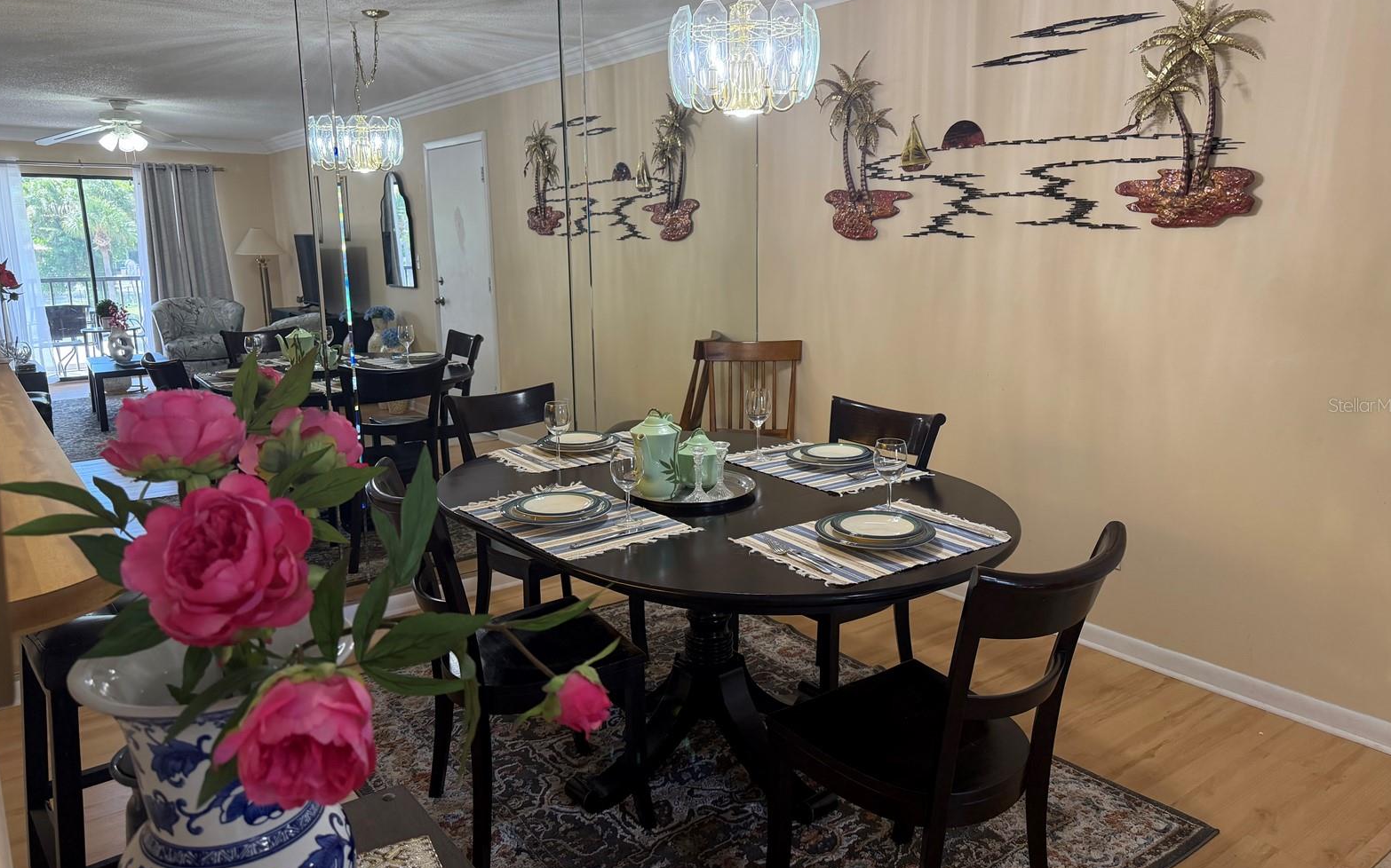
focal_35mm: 26
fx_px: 985
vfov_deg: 47.5
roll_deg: +0.0
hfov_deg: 70.4
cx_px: 702
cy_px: 405
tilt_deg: -10.1
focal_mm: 6.76
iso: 200
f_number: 1.78
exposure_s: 1/127
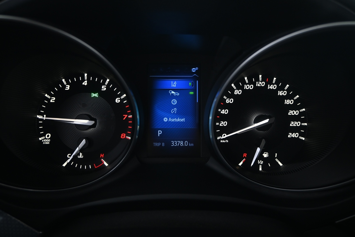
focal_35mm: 29
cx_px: 178
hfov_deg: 63.2
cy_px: 118
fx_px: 288
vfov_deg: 44.6
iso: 1000
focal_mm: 19.5
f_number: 3.8
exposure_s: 1/8
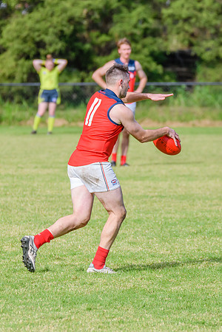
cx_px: 91
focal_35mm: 552
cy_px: 172
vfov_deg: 3.7
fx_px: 5109
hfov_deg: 2.5
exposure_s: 1/2000
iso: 800
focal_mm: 280
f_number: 7.1
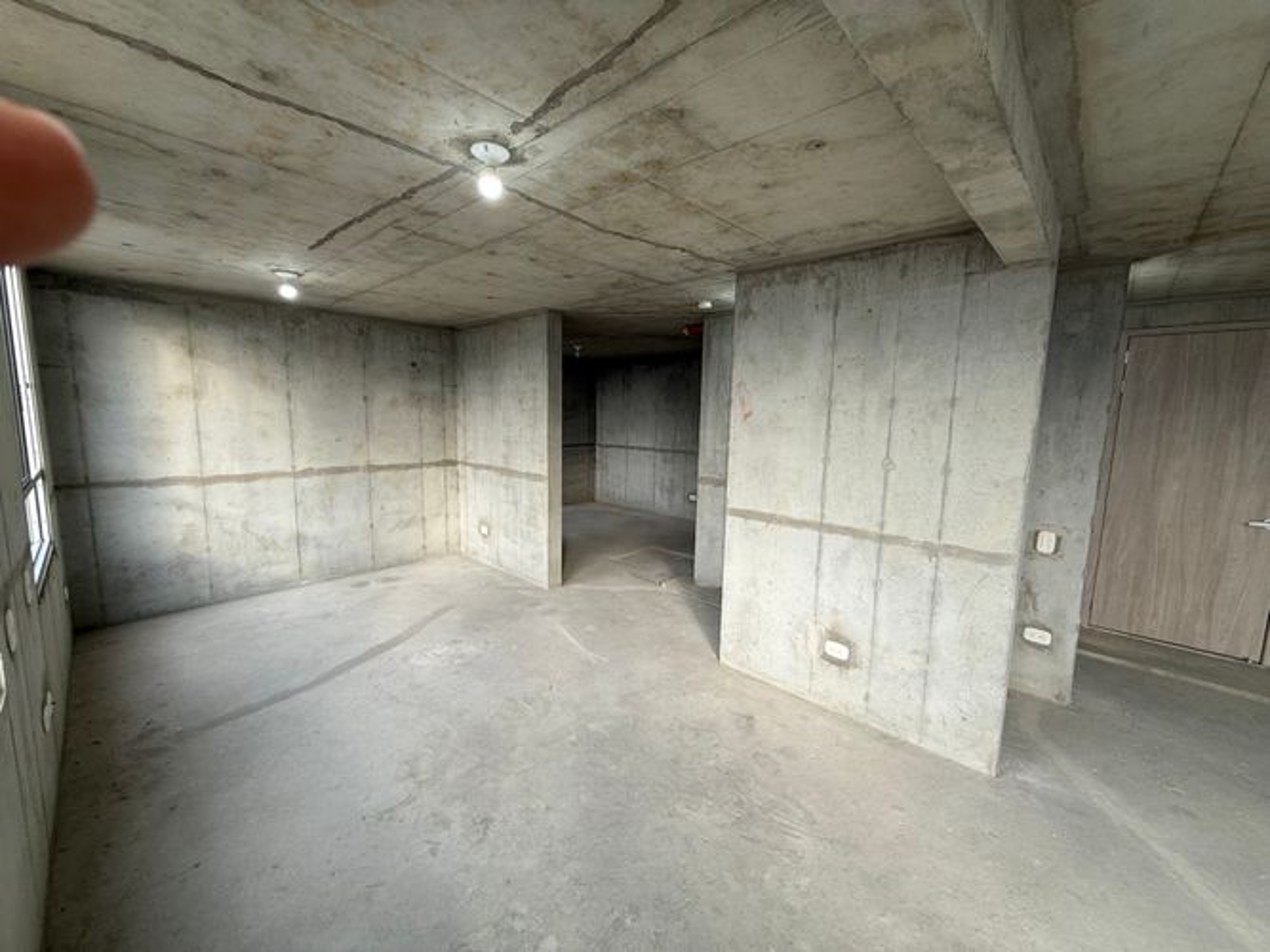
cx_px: 635
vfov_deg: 85.7
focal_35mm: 14
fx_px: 514
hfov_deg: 102.1
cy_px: 476
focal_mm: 2.22
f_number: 2.2
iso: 50
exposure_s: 1/99
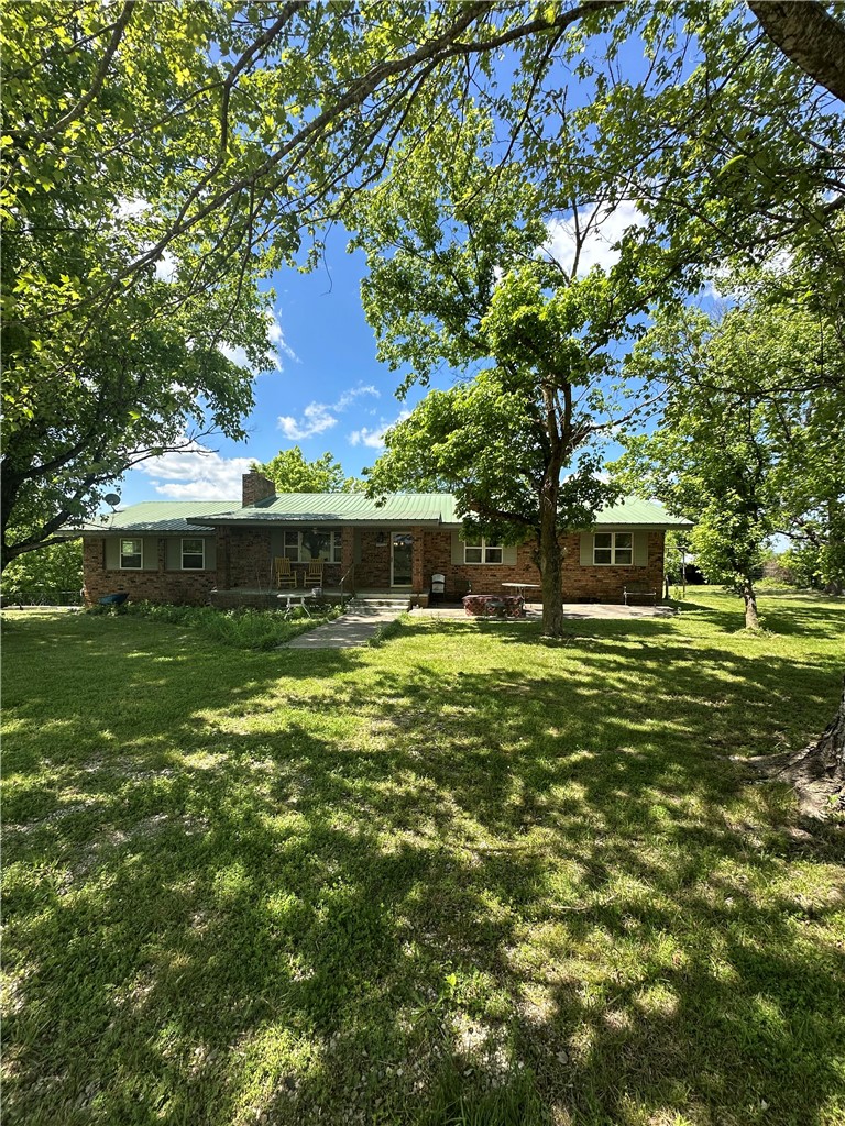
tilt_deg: -1.3
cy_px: 563
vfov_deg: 102.1
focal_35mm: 14
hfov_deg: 85.7
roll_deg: -1.7
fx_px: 456
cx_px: 422
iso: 40
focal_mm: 2.22
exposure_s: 1/932
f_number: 2.2
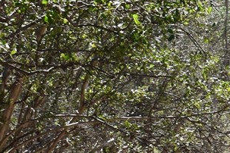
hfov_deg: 6.7
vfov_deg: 4.5
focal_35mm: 301
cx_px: 432
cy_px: 257
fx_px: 1923
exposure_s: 1/200
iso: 100
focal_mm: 28
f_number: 8
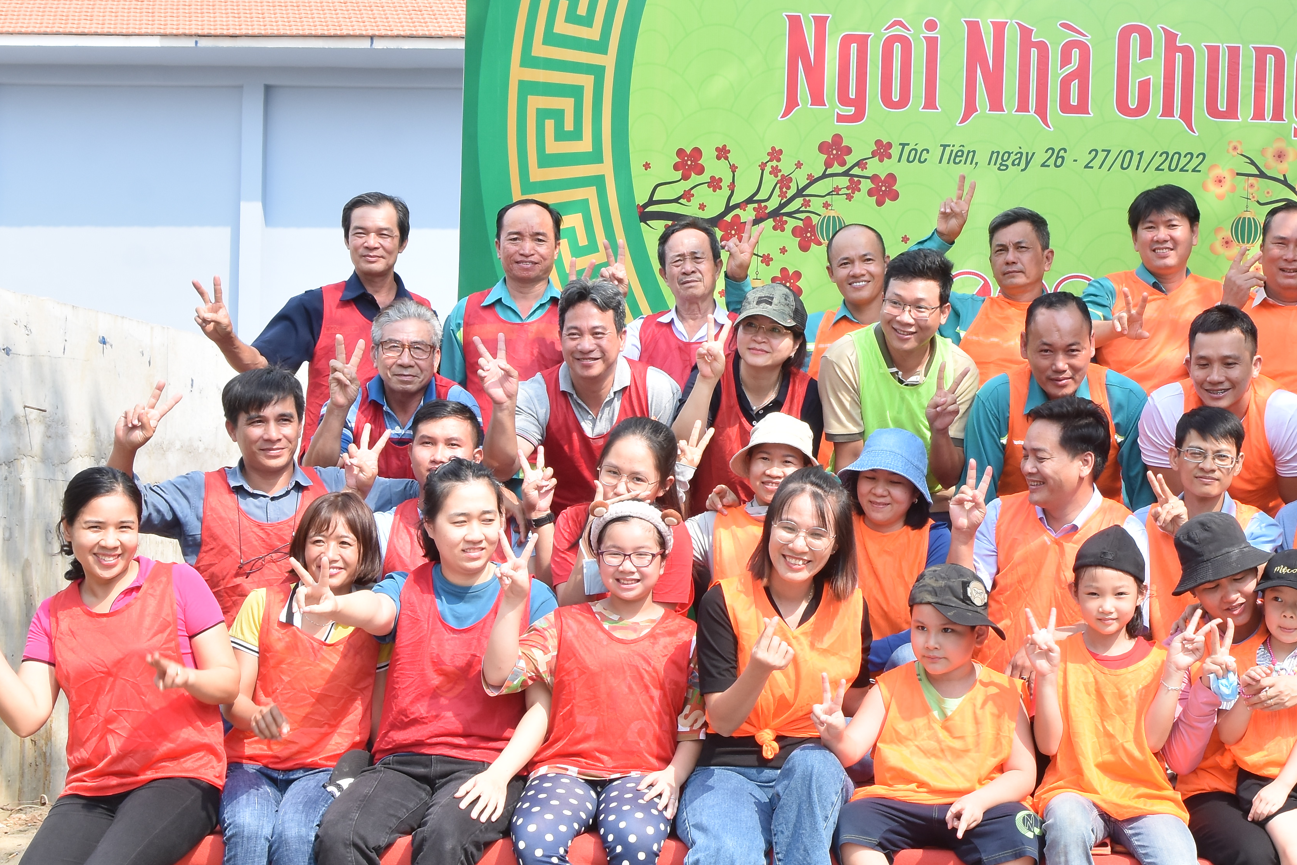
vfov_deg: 21.9
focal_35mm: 62
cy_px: 502
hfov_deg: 32.0
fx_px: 2230
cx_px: 926
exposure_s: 1/200
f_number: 8
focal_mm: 23
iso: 320
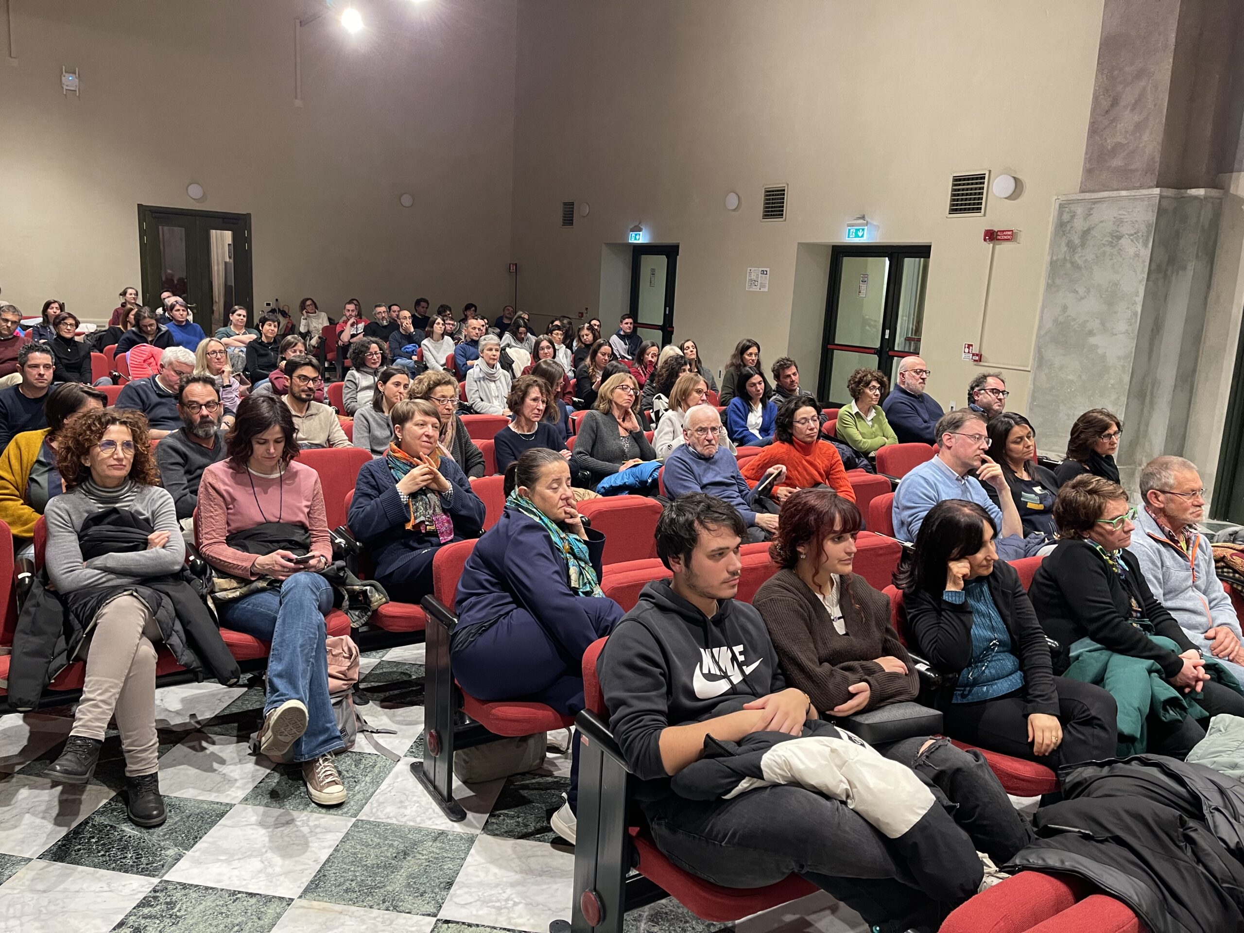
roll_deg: -3.6
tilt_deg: -11.0
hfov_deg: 69.4
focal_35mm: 25
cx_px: 622
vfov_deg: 54.9
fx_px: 898
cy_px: 466
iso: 250
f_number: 1.6
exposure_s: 1/50
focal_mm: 5.1
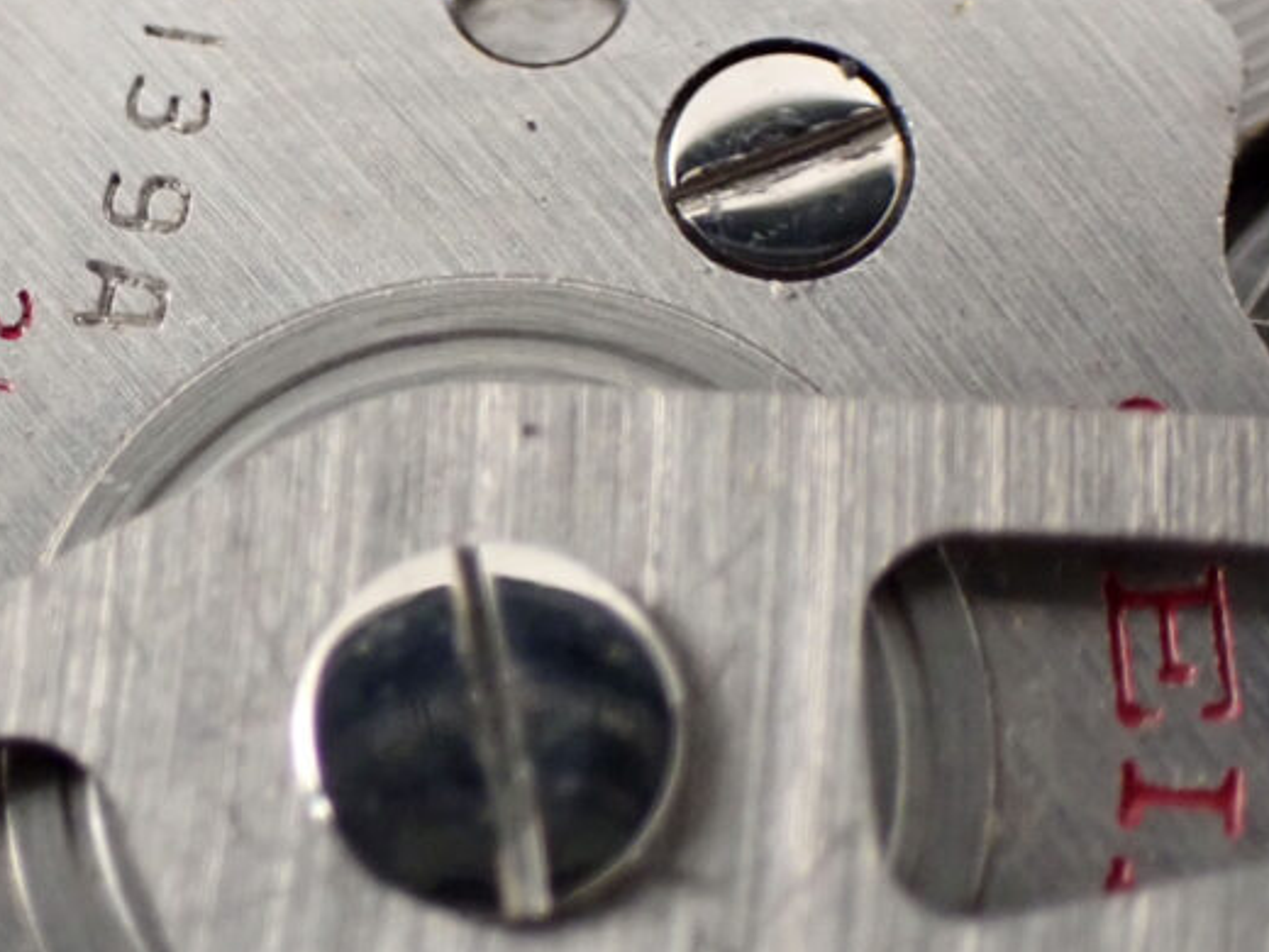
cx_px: 144
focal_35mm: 143
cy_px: 205
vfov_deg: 10.3
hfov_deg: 13.7
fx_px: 5242
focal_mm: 11.09
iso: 800
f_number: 3.6
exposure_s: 1/60
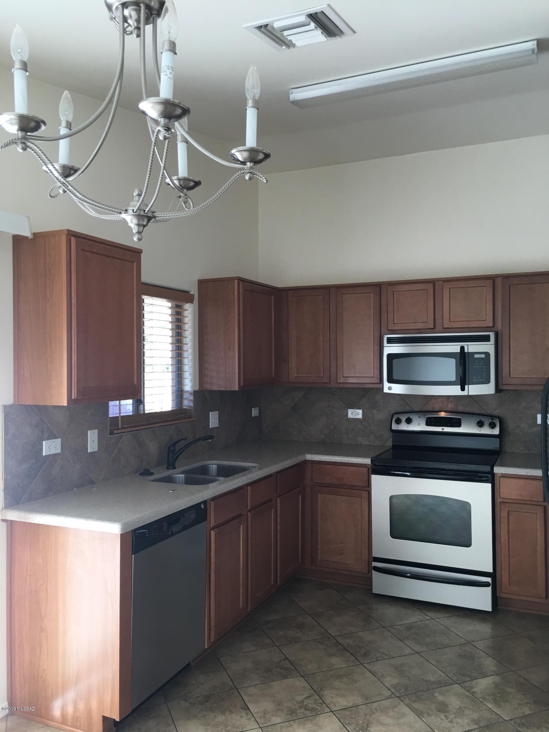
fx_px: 613
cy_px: 366
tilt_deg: +2.7
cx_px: 274
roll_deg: -0.6
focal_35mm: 29
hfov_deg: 48.2
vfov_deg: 61.7
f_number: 2.2
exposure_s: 1/30
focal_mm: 4.15
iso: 25
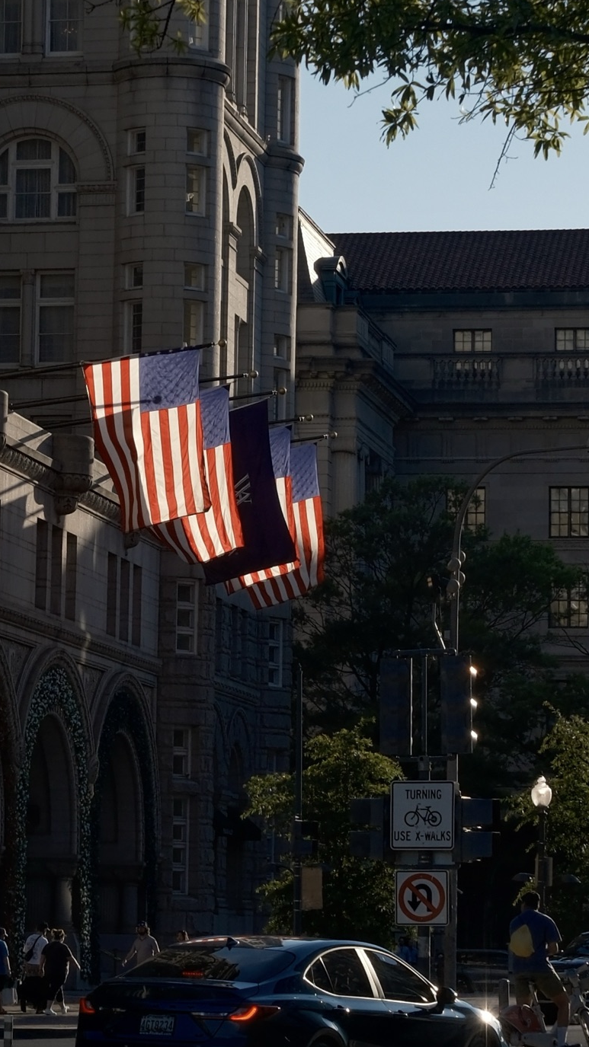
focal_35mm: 48
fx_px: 1333
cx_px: 248
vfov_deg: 42.9
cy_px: 506
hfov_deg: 24.9
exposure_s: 1/680
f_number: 5.6
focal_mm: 23
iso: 125
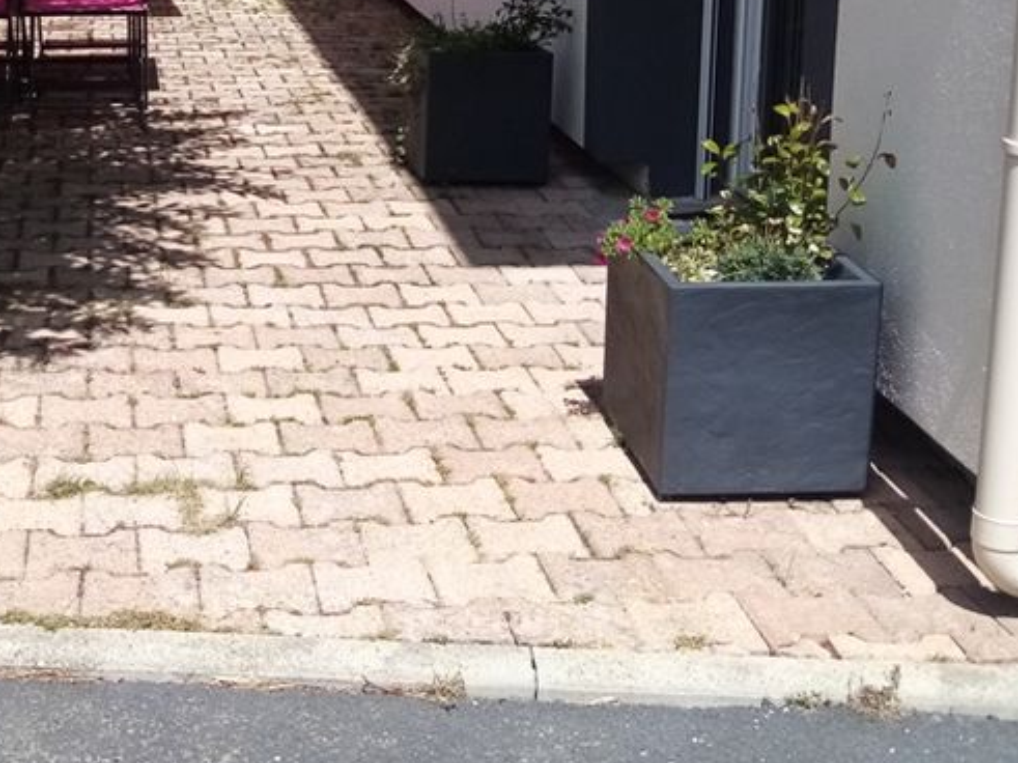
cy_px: 15
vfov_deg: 26.2
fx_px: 1558
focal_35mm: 53
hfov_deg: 34.8
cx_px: 178
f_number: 1.8
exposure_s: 1/1783
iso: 109
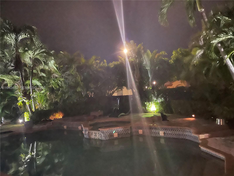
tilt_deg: +1.1
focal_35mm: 26
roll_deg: +4.7
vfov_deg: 53.1
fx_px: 176
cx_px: 117
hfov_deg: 67.3
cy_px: 88
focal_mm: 4.2
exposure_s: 1/15
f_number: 1.6
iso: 2000
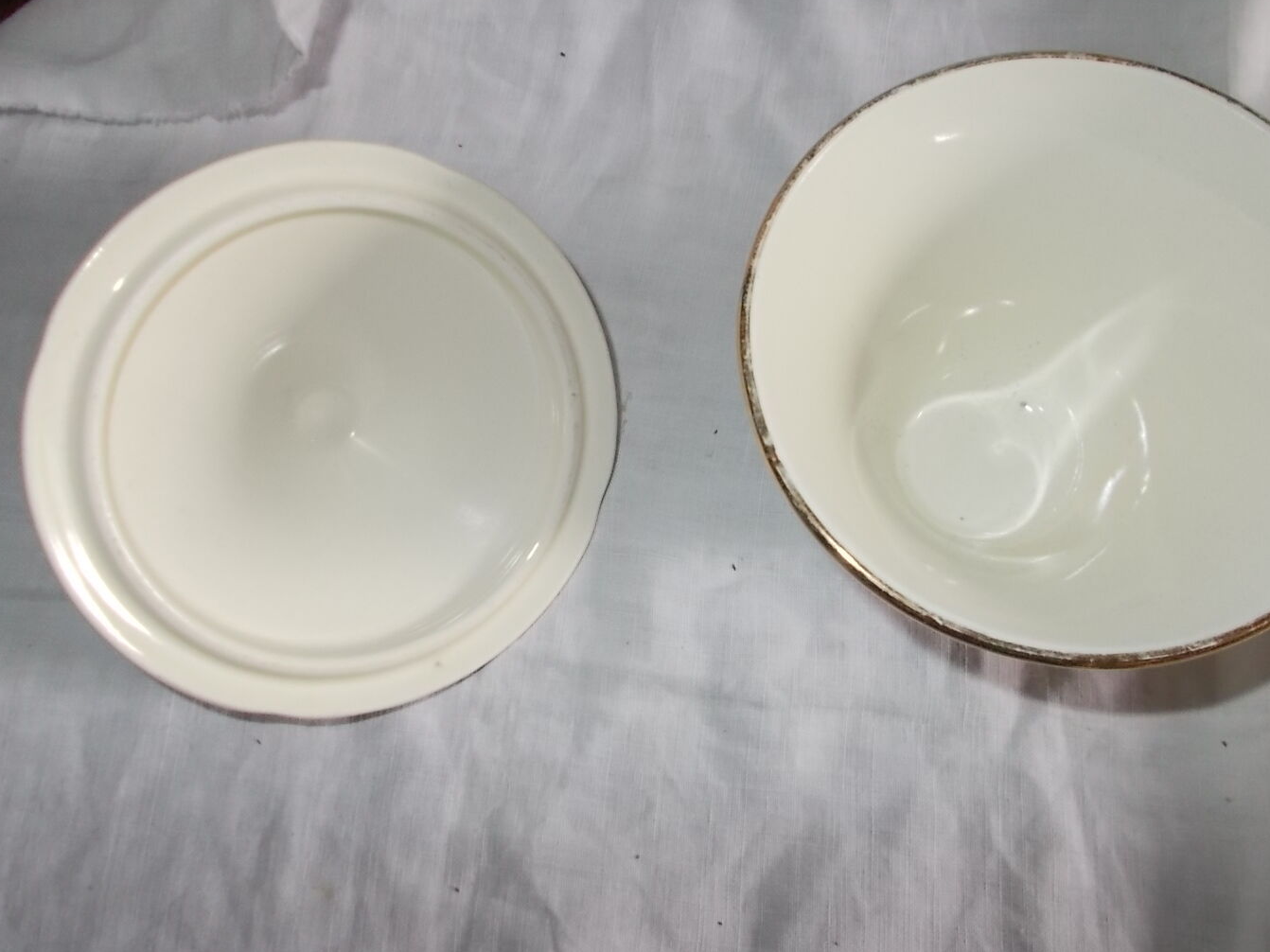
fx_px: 1137
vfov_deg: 45.3
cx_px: 689
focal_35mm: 31
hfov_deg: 58.3
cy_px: 418
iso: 200
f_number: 3.2
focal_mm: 4.6
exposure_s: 1/25
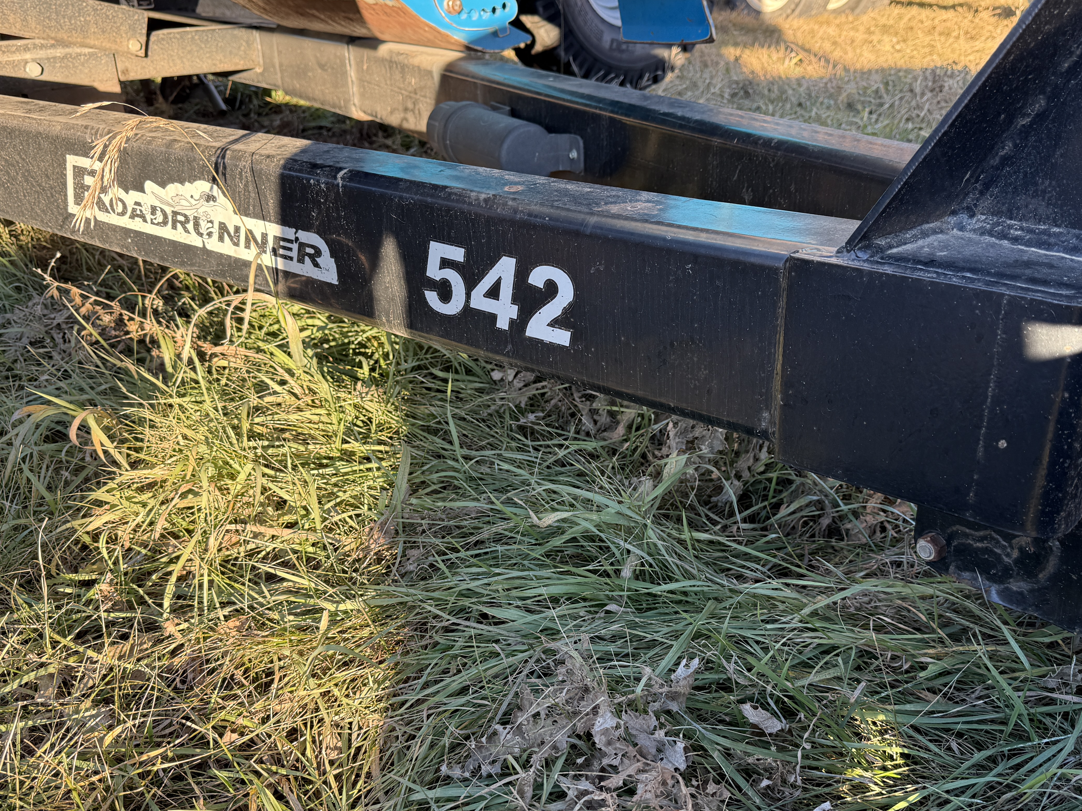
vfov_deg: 42.9
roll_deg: +4.2
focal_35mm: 33
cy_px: 436
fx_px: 1032
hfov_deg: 55.3
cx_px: 583
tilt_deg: -23.5
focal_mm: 6.76
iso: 80
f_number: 1.78
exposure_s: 1/258
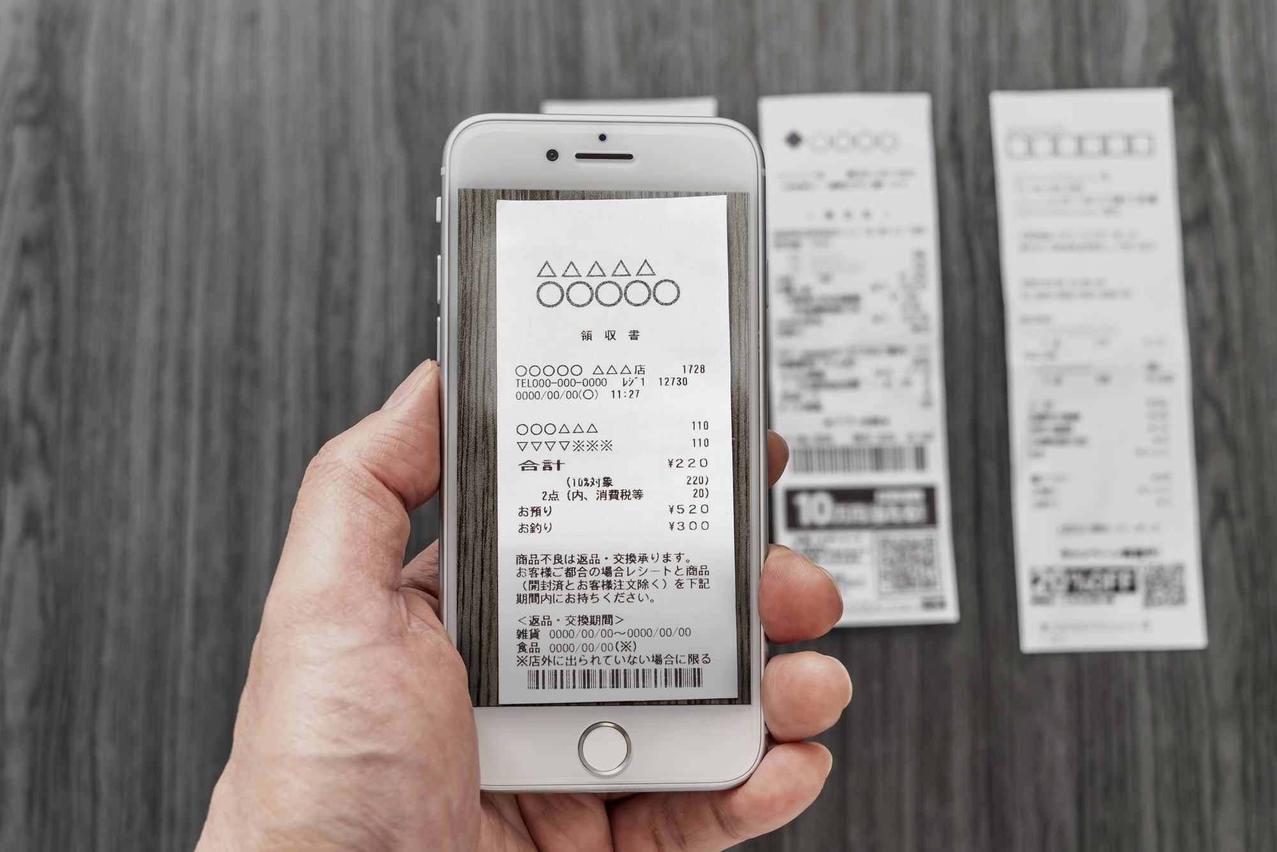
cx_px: 638
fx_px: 1525
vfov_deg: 31.2
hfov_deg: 45.4
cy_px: 426
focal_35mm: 43
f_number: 8
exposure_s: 1/80
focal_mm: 43
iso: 200
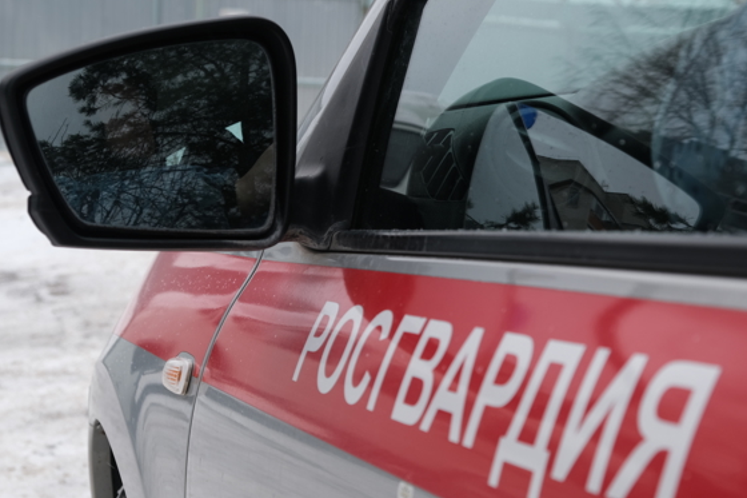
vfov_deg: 18.2
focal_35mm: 75
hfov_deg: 27.0
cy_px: 292
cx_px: 434
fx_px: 1556
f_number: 5.6
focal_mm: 37.4
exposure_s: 1/150
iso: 160
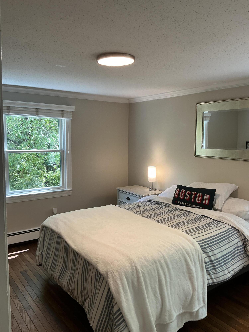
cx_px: 124
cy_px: 166
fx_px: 269
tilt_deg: -6.6
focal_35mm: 28
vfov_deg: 63.4
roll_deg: -1.2
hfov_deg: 49.7
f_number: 1.8
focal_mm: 3
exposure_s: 1/60
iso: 50
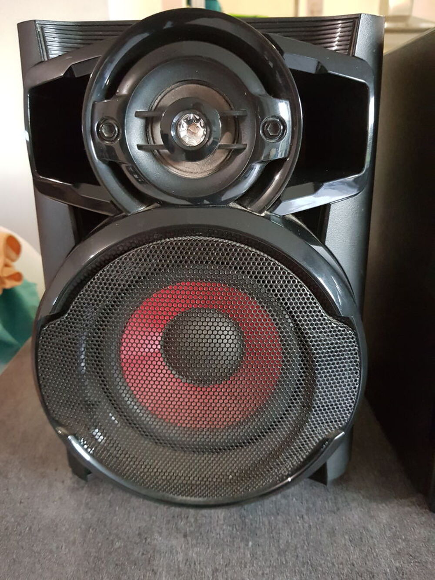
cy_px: 290
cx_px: 218
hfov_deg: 53.1
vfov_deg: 67.3
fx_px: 436
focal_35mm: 26
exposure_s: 1/10
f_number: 1.7
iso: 640
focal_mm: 4.2
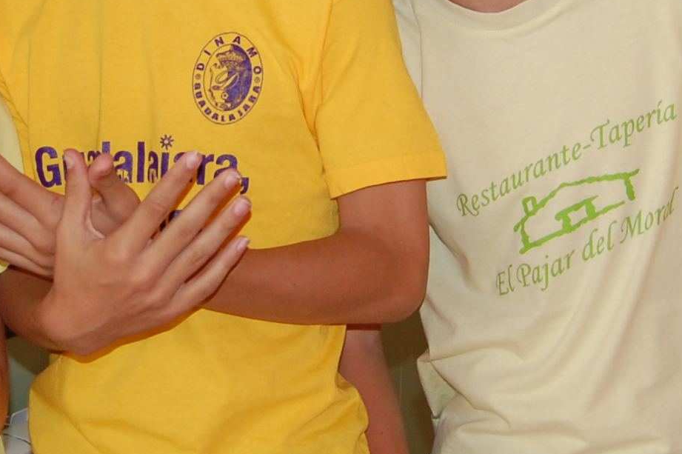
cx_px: 253
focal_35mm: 113
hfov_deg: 18.1
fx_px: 2133
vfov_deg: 12.1
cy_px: 33
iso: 400
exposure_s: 1/60
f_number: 3.8
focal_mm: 23
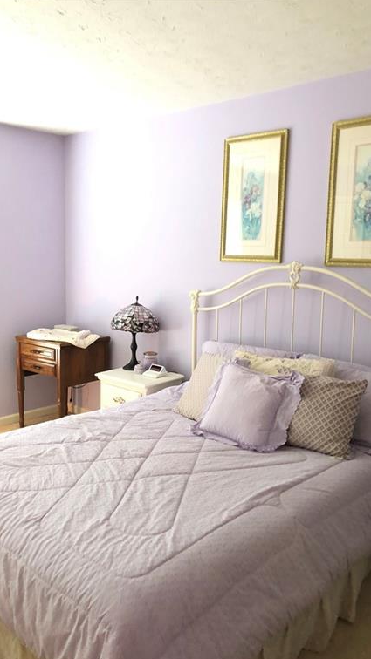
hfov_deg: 37.6
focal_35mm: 31
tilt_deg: -8.4
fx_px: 542
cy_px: 330
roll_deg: -1.9
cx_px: 152
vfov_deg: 62.6
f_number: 1.8
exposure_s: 1/4
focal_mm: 4
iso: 160
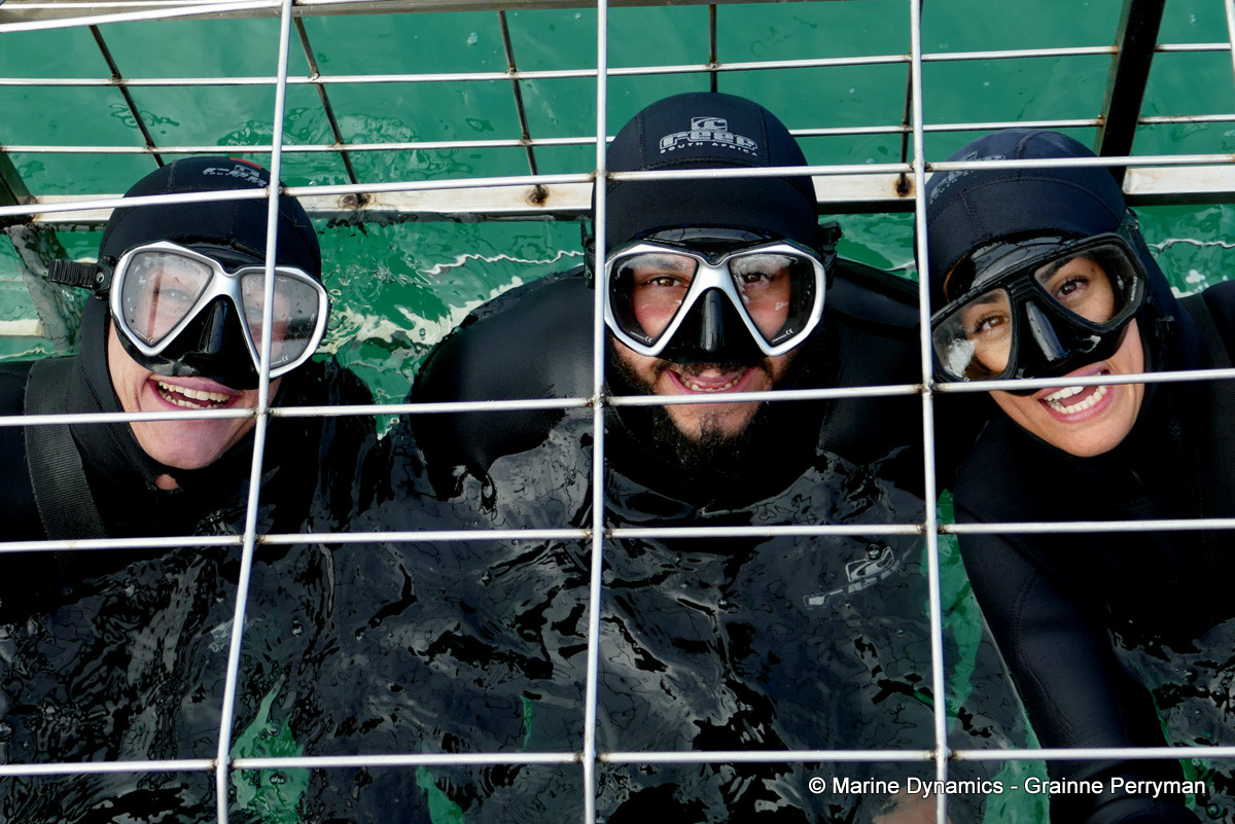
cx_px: 618
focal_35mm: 47
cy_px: 412
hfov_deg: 41.9
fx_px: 1613
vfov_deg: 28.7
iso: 125
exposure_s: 1/400
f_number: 3.3
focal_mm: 17
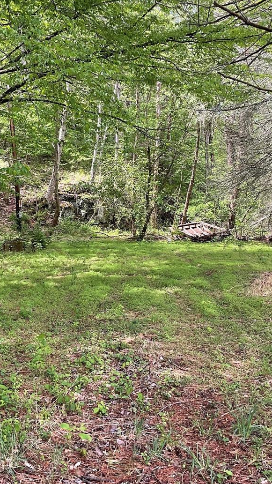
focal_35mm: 47
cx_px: 129
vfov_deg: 43.7
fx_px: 603
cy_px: 216
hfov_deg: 25.4
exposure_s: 1/132
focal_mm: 3
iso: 16
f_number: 1.8
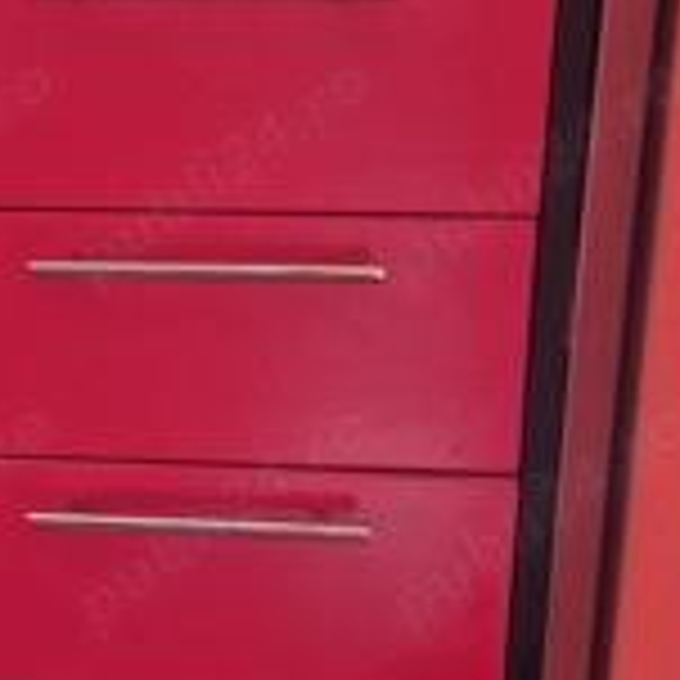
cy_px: 248
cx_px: 63
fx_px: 1200
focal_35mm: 54
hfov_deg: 30.2
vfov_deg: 31.5
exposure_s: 1/180
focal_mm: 5.4
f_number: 1.8
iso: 125
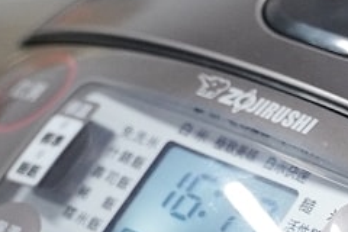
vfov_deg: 7.5
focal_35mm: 180
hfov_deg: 11.2
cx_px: 436
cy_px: 341
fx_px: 1740
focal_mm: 36
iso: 4000
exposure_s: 1/160
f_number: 2.8
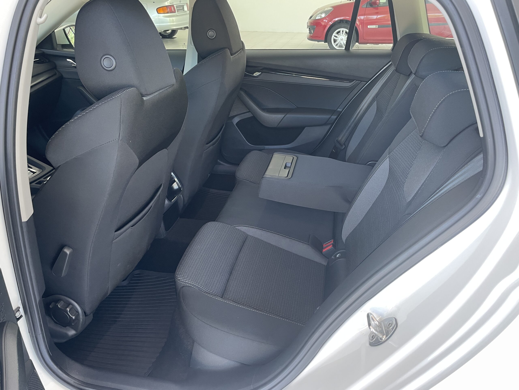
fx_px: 390
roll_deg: -0.3
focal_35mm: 26
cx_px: 260
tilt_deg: -28.0
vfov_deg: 53.1
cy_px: 195
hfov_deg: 67.3
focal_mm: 4.2
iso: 160
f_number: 1.6
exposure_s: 1/60
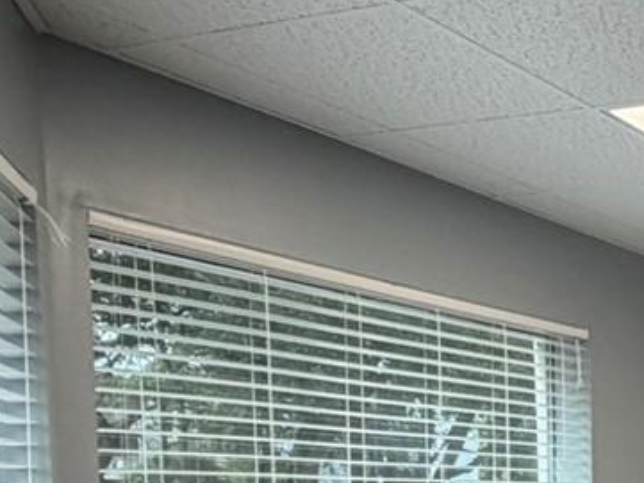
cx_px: 908
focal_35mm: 62
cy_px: 592
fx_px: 1154
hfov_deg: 25.3
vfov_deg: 21.8
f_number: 2.2
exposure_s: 1/120
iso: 320
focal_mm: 2.22
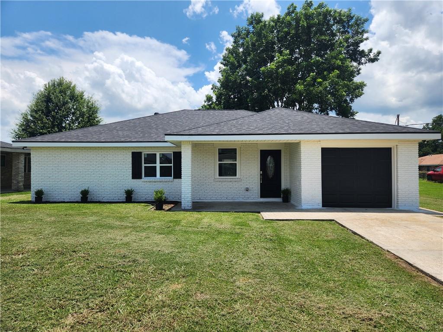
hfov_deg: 73.9
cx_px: 222
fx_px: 294
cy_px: 166
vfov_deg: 58.9
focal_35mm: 23
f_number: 1.8
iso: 20
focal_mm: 5.4
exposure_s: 1/2060
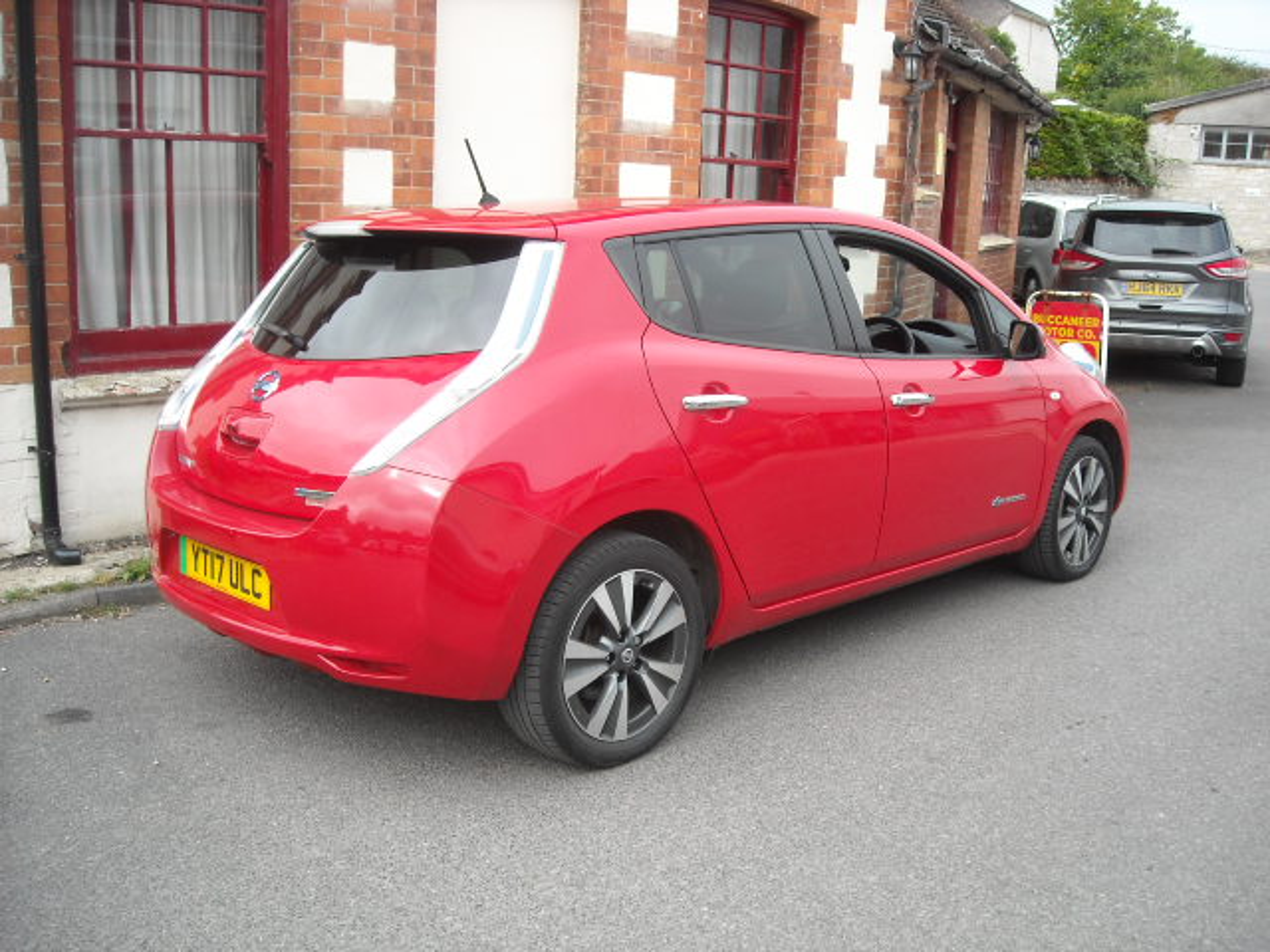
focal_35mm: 35
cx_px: 635
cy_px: 476
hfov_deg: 52.6
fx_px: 1284
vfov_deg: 40.7
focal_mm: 5.7
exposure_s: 1/272
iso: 64
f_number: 2.8
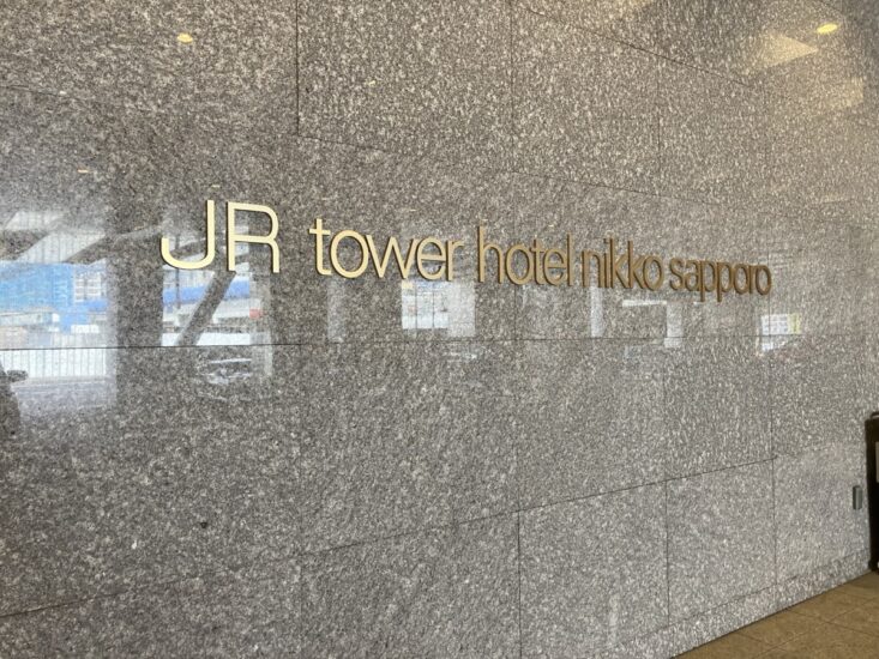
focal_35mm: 28
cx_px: 440
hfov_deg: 63.4
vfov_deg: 49.8
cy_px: 330
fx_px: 711
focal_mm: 3.99
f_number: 1.8
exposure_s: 1/50
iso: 50
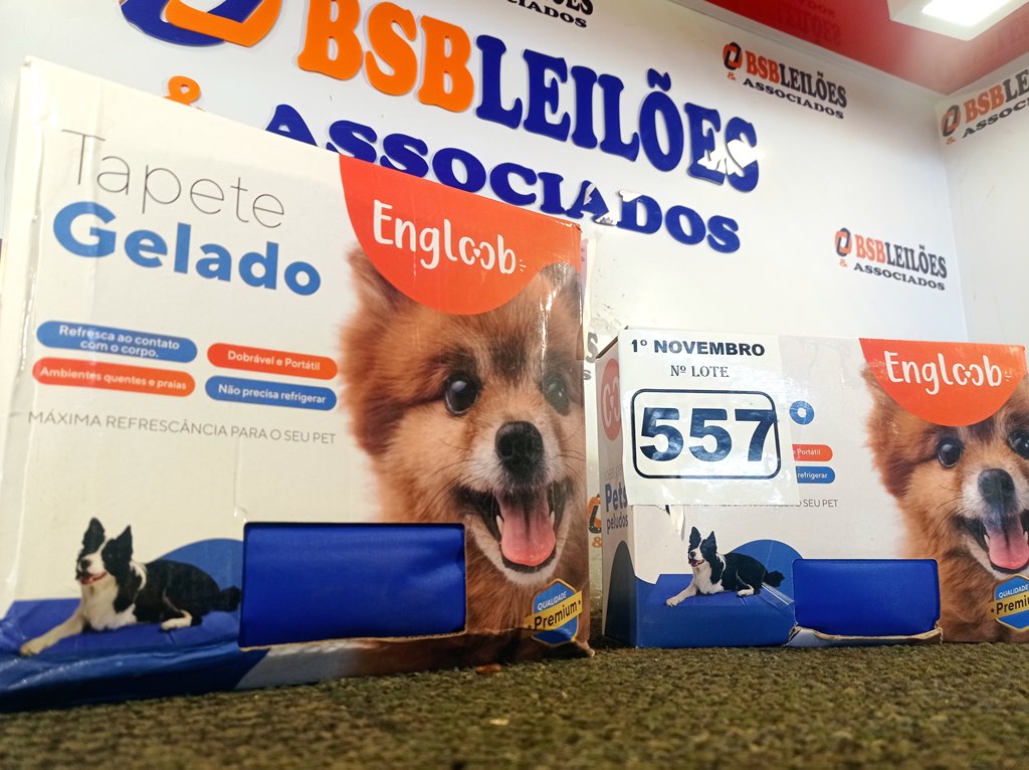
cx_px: 514
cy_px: 385
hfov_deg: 63.5
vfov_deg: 49.7
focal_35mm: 28
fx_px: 832
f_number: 1.79
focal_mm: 4.7
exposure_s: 1/120
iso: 111
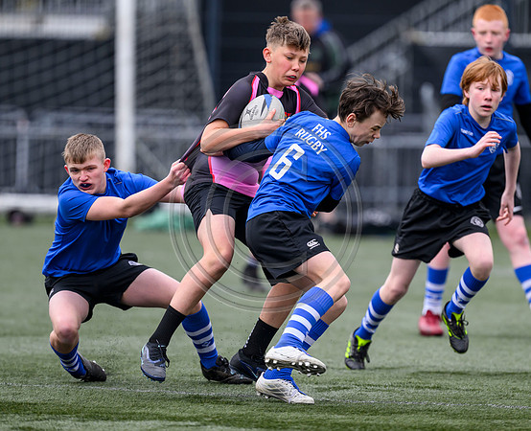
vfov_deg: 3.3
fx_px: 7528
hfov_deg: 4.0
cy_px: 218
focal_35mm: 476
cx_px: 292
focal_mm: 400
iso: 800
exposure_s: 1/1600
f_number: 3.5
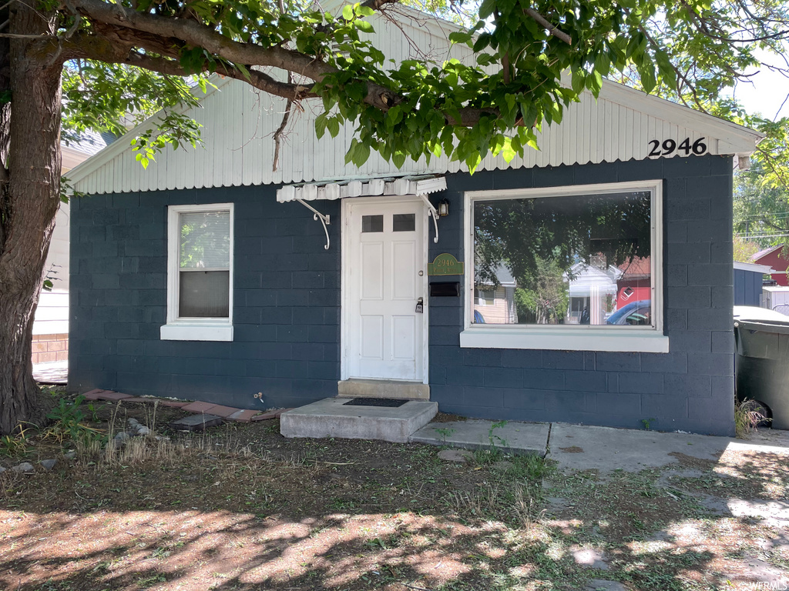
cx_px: 394
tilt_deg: +0.6
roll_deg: +1.3
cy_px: 296
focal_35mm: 26
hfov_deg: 67.3
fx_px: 593
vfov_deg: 53.1
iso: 32
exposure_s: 1/179
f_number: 1.6
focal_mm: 4.2
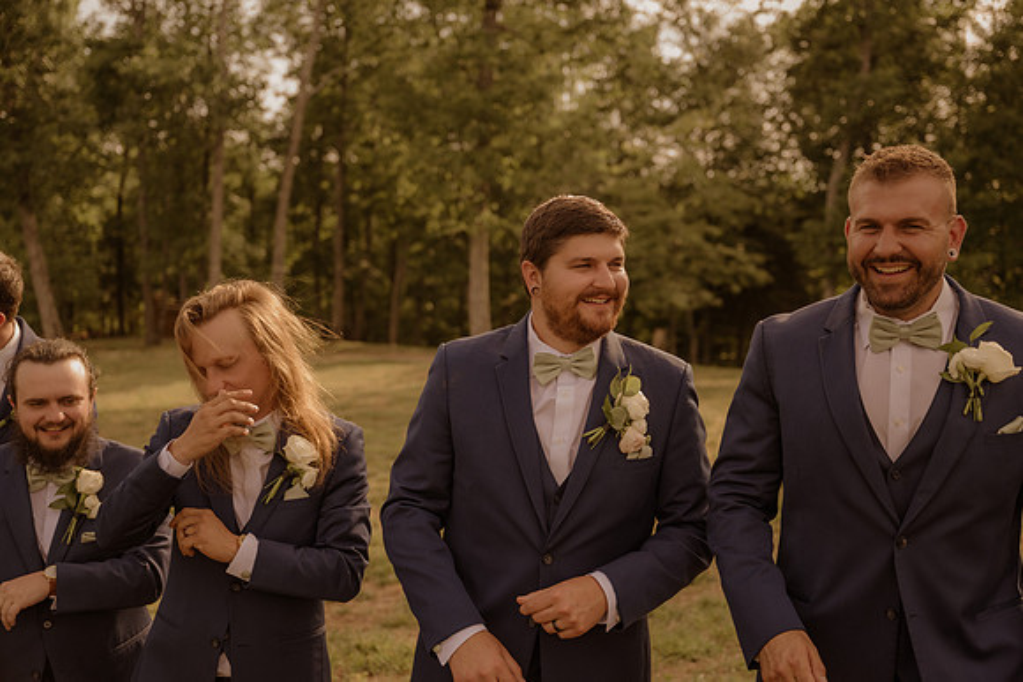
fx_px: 1137
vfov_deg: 33.4
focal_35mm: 40
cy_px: 341
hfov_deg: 48.4
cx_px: 512
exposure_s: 1/2000
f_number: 2.8
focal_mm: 40
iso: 500
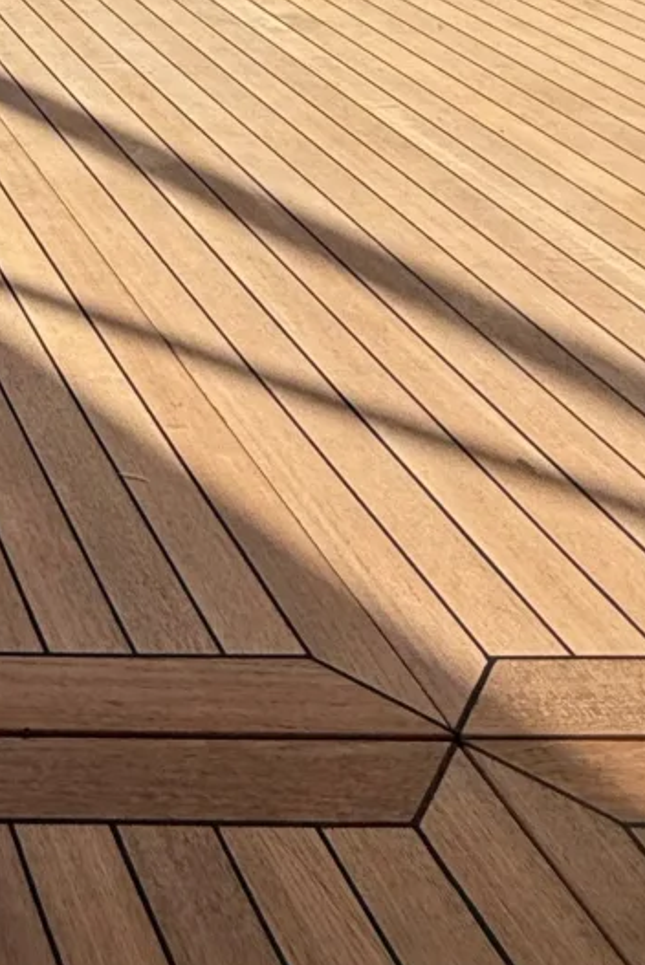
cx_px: -480
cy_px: -240
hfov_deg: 19.7
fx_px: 1422
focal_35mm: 53
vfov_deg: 30.7
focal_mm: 2.22
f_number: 2.2
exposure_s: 1/3125
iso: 50
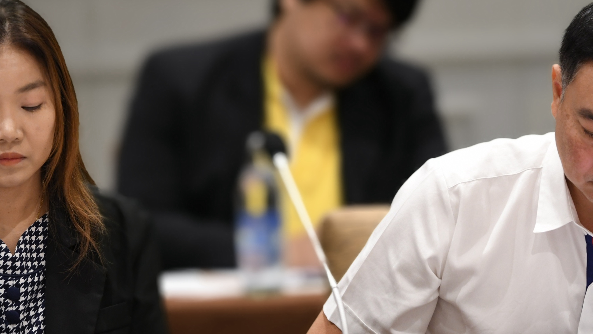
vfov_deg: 3.9
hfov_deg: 6.9
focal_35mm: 311
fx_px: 4890
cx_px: 294
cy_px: 259
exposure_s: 1/161
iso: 1250
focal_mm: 160
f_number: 2.8
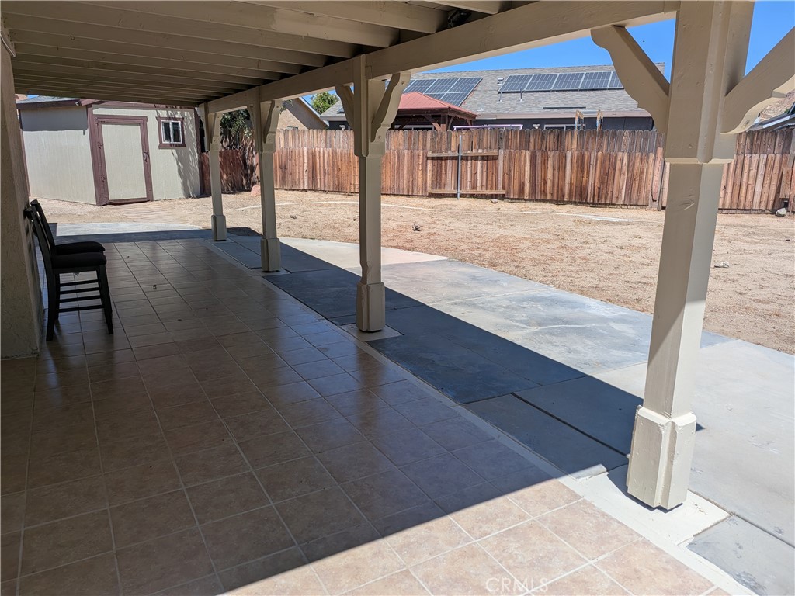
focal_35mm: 24
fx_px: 551
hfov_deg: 71.6
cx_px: 398
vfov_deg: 56.8
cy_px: 298
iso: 29
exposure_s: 1/2193
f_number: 1.7
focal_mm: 4.53
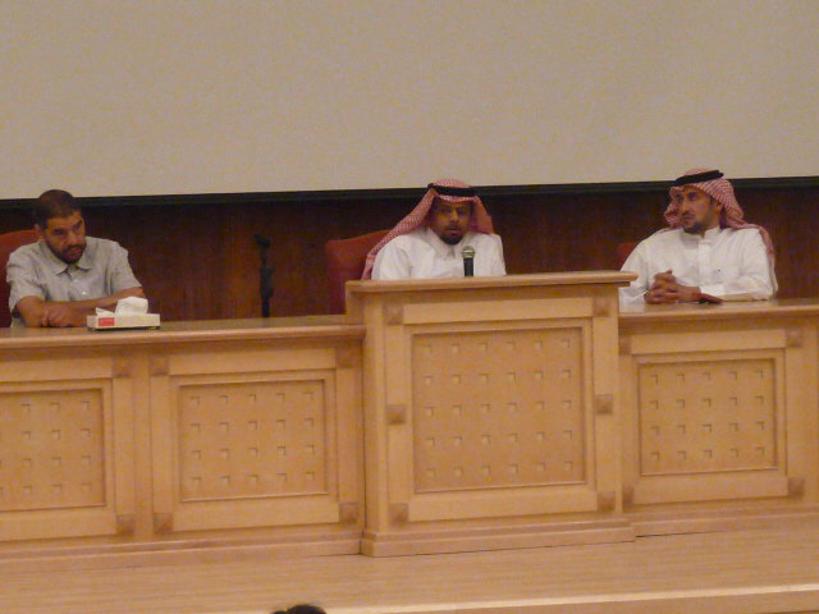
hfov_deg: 13.3
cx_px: 410
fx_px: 3502
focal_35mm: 148
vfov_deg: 10.0
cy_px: 307
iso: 800
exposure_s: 1/30
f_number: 3.4
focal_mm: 14.9
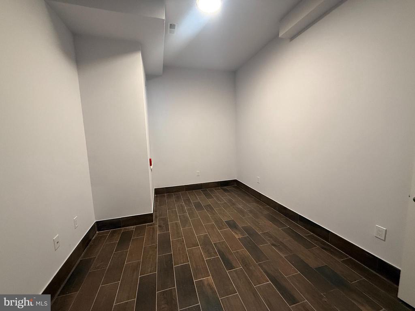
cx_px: 208
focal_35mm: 14
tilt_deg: -5.1
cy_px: 156
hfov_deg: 102.1
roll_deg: +1.8
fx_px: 168
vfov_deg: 85.7
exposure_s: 1/60
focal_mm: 2.22
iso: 400
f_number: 2.2
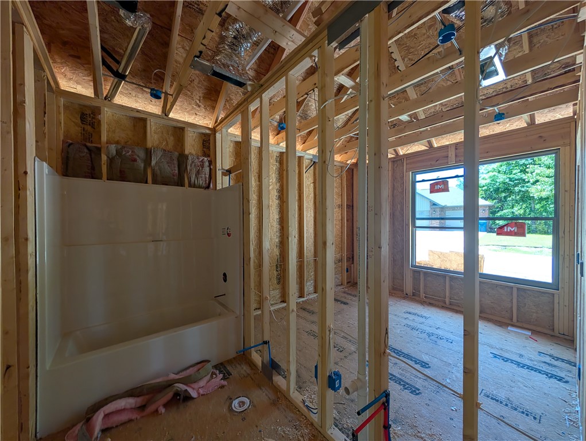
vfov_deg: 94.6
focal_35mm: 12
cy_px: 220
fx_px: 203
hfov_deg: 110.5
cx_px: 293
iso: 76
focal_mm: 2.02
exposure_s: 1/175
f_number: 1.7
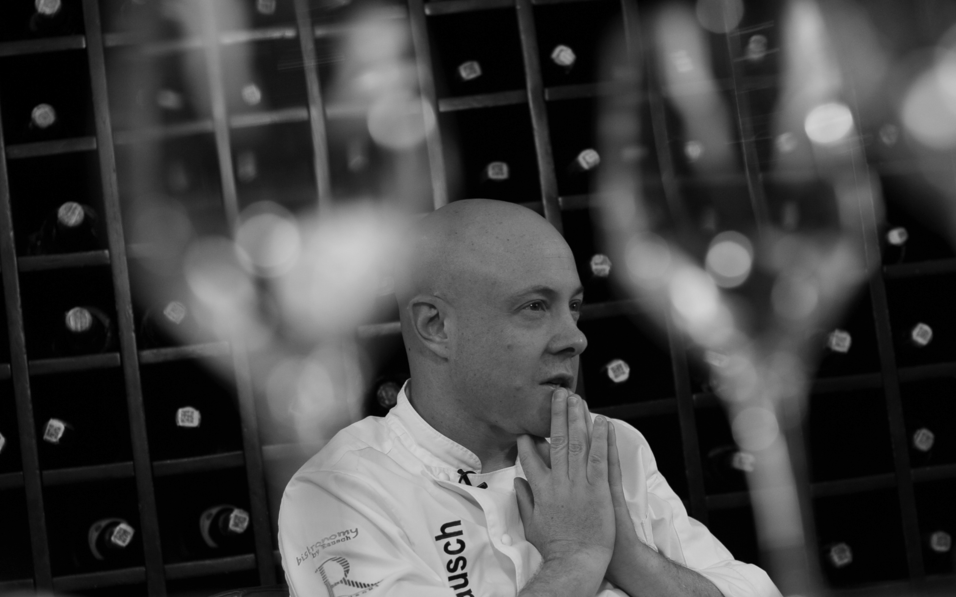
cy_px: 426
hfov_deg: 24.1
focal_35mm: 86
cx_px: 535
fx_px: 2241
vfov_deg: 15.1
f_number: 2
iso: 640
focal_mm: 50
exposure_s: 1/1000
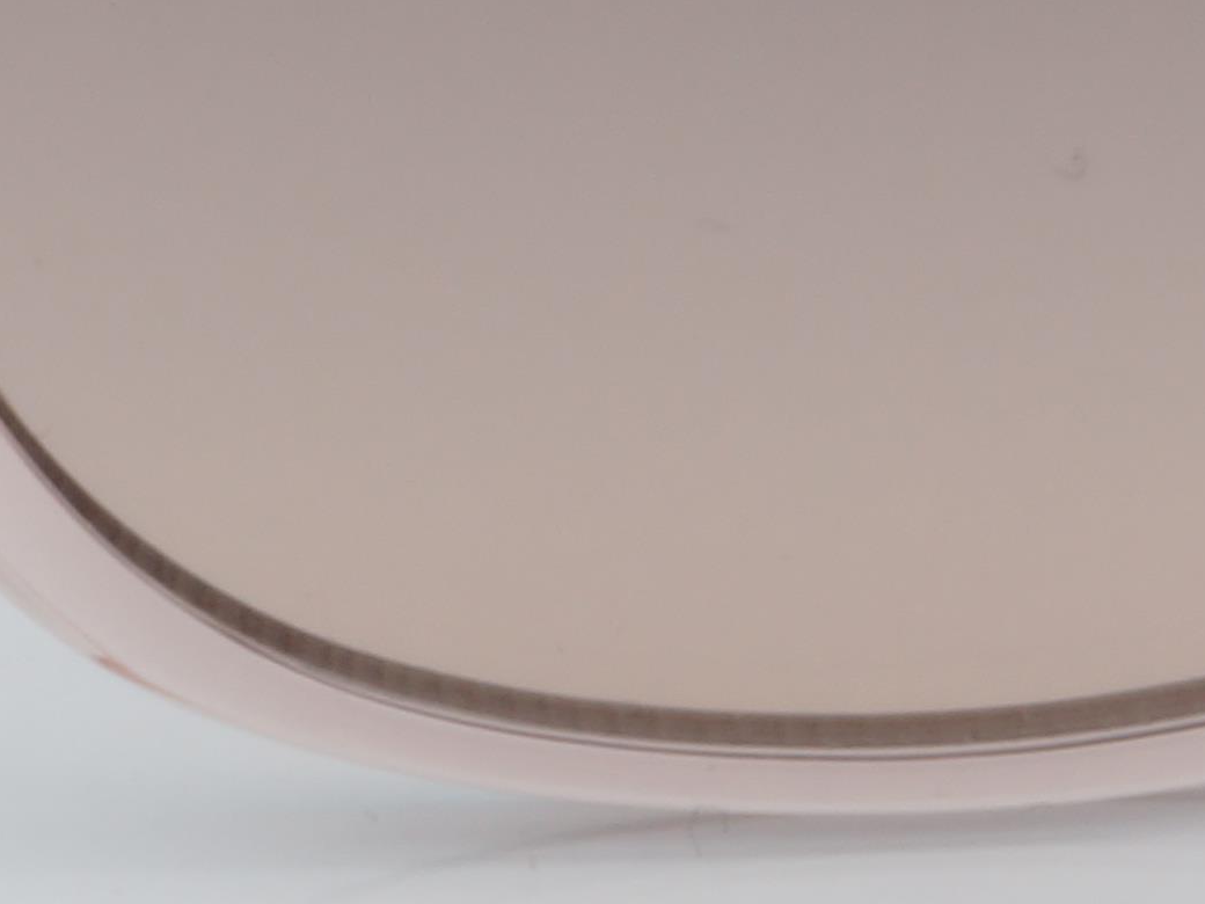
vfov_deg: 3.2
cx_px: -790
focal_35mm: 458
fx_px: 15935
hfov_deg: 4.3
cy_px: -615
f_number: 32
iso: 100
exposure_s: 1/4
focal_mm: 55
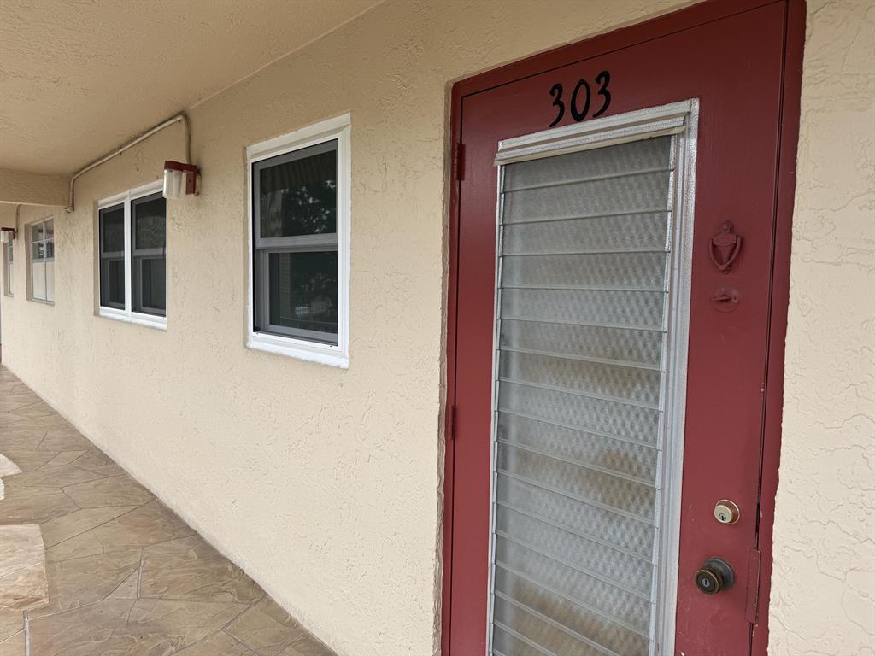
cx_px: 438
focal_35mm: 24
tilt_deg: -4.2
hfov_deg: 71.6
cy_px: 328
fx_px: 607
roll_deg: -2.0
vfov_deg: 56.8
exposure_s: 1/1059
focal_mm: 6.76
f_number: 1.78
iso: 80
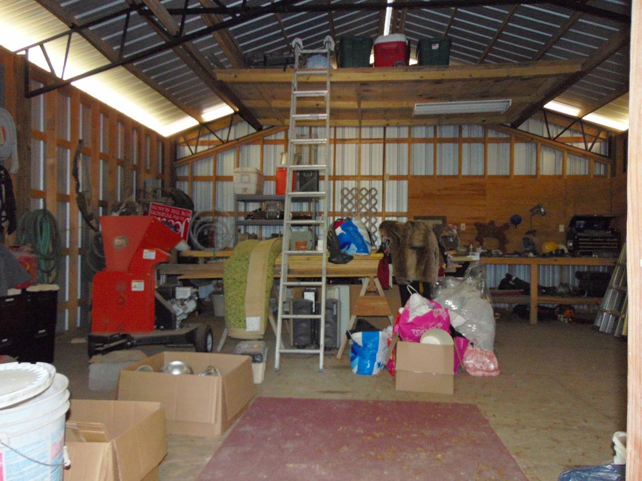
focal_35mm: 25
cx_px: 321
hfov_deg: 69.4
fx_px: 464
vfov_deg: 54.9
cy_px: 240
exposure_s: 1/30
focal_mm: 4.5
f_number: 3
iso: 200
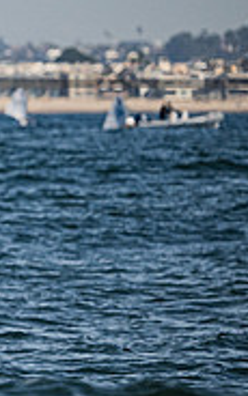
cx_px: -398
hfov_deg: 1.5
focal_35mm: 865
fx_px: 9354
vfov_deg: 2.4
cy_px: 162
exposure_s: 1/5000
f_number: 5.6
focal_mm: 220
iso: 320
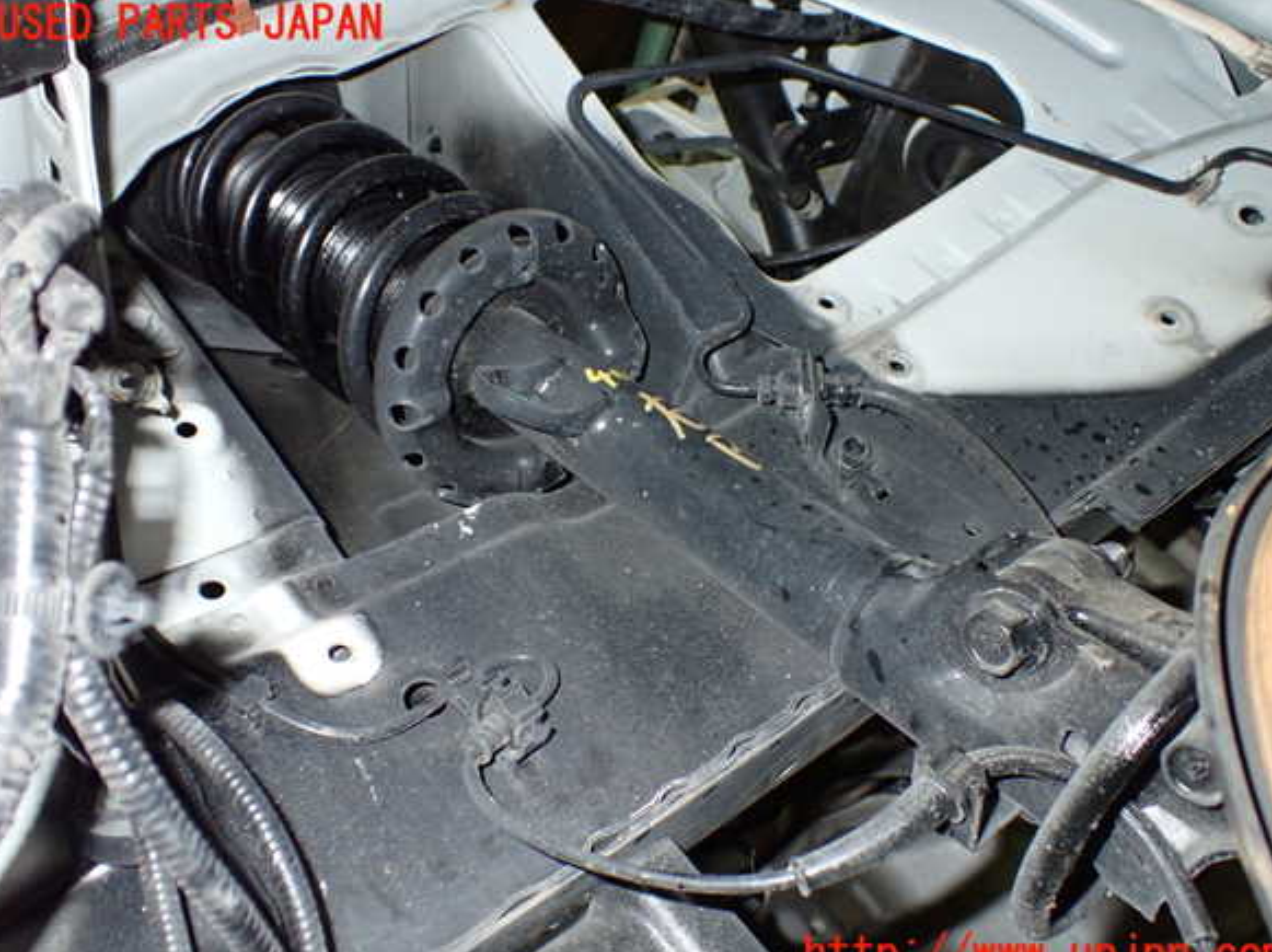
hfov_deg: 58.4
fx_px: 1138
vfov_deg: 45.4
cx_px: 641
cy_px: 490
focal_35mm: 31
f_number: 6.3
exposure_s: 1/30
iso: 800
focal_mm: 5.4
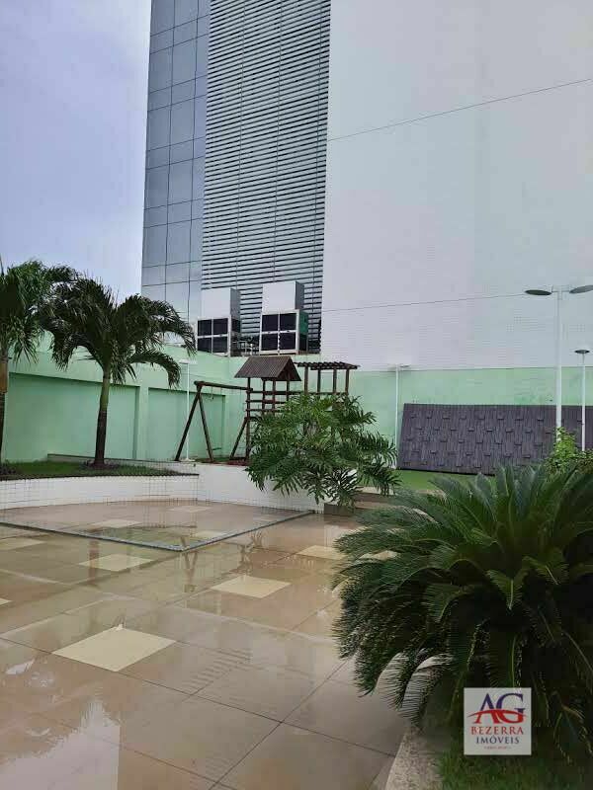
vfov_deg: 71.6
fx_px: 548
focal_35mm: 24
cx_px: 296
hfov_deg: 56.8
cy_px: 395
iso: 50
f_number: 1.8
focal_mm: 5.23
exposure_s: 1/439
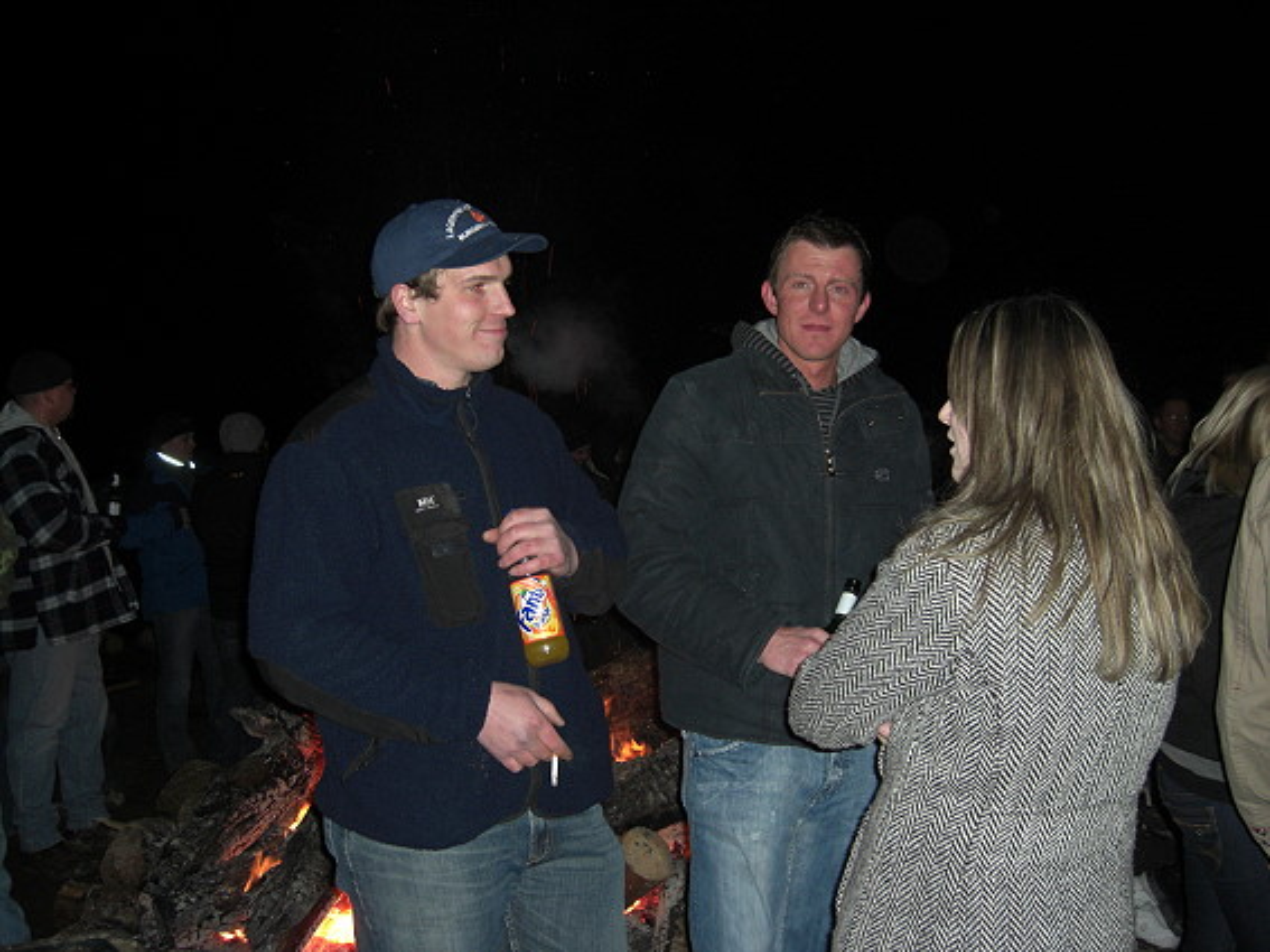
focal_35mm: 38
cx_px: 635
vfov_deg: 37.7
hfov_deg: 49.0
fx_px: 1394
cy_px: 476
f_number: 2.8
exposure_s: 1/60
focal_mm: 7.9
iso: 200
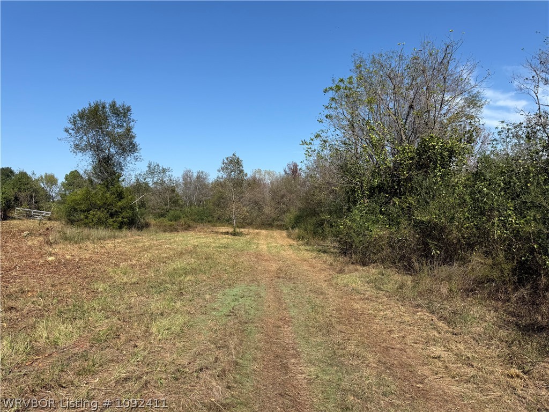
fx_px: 381
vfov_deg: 56.8
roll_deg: +0.5
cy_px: 206
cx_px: 274
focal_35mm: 24
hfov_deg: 71.6
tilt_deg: +0.6
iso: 80
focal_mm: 6.76
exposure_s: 1/4167
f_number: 1.78
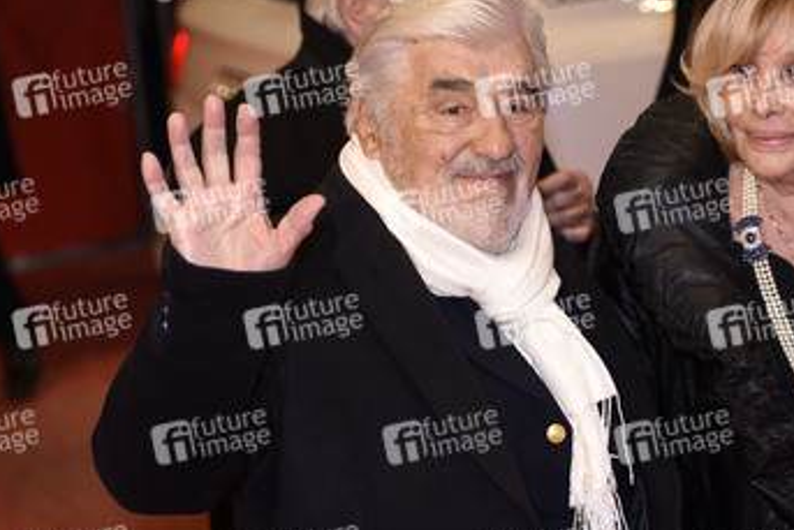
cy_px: 264
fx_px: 3045
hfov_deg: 14.8
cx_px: 473
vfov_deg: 10.0
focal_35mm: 138
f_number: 3.2
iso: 400
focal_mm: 70
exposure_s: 1/320
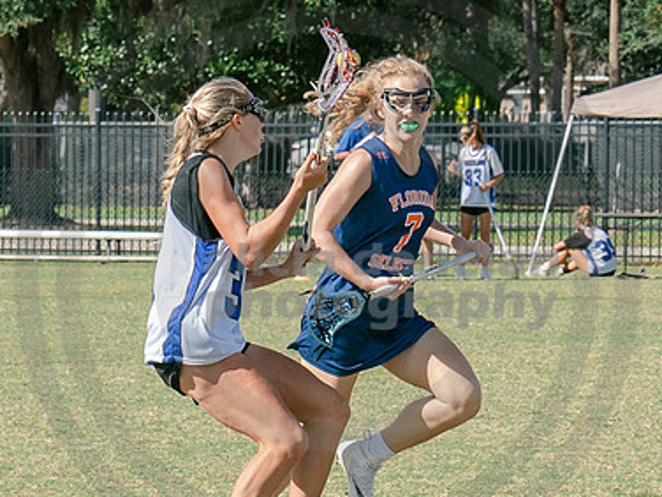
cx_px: 326
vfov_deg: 4.5
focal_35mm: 329
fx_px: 6292
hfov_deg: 6.0
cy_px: 325
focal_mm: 70
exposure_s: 1/1000
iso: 250
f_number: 5.6
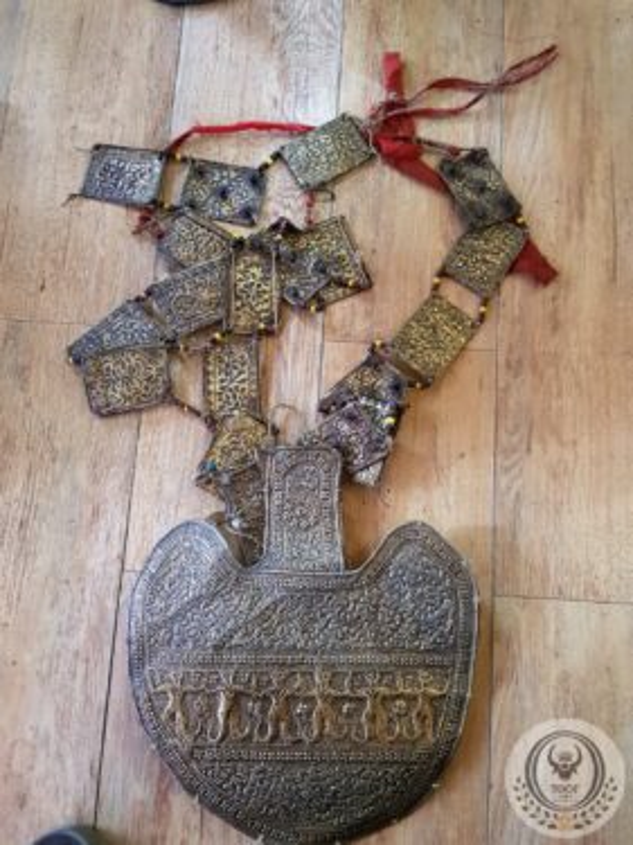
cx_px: 316
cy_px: 422
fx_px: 634
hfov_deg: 53.0
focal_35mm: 26
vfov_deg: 67.3
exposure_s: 1/33
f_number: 1.7
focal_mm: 4.3
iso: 250
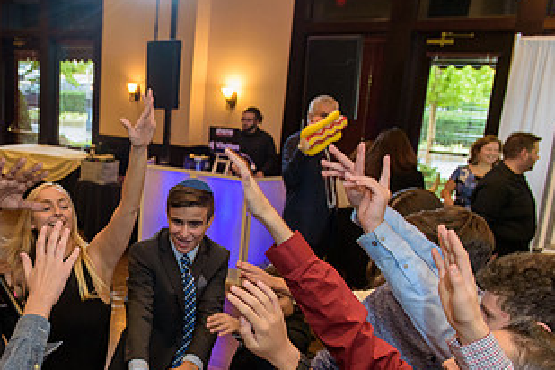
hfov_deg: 40.8
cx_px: 74
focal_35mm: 45
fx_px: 694
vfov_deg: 29.6
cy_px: 251
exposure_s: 1/125
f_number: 3.2
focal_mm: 24
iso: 1600
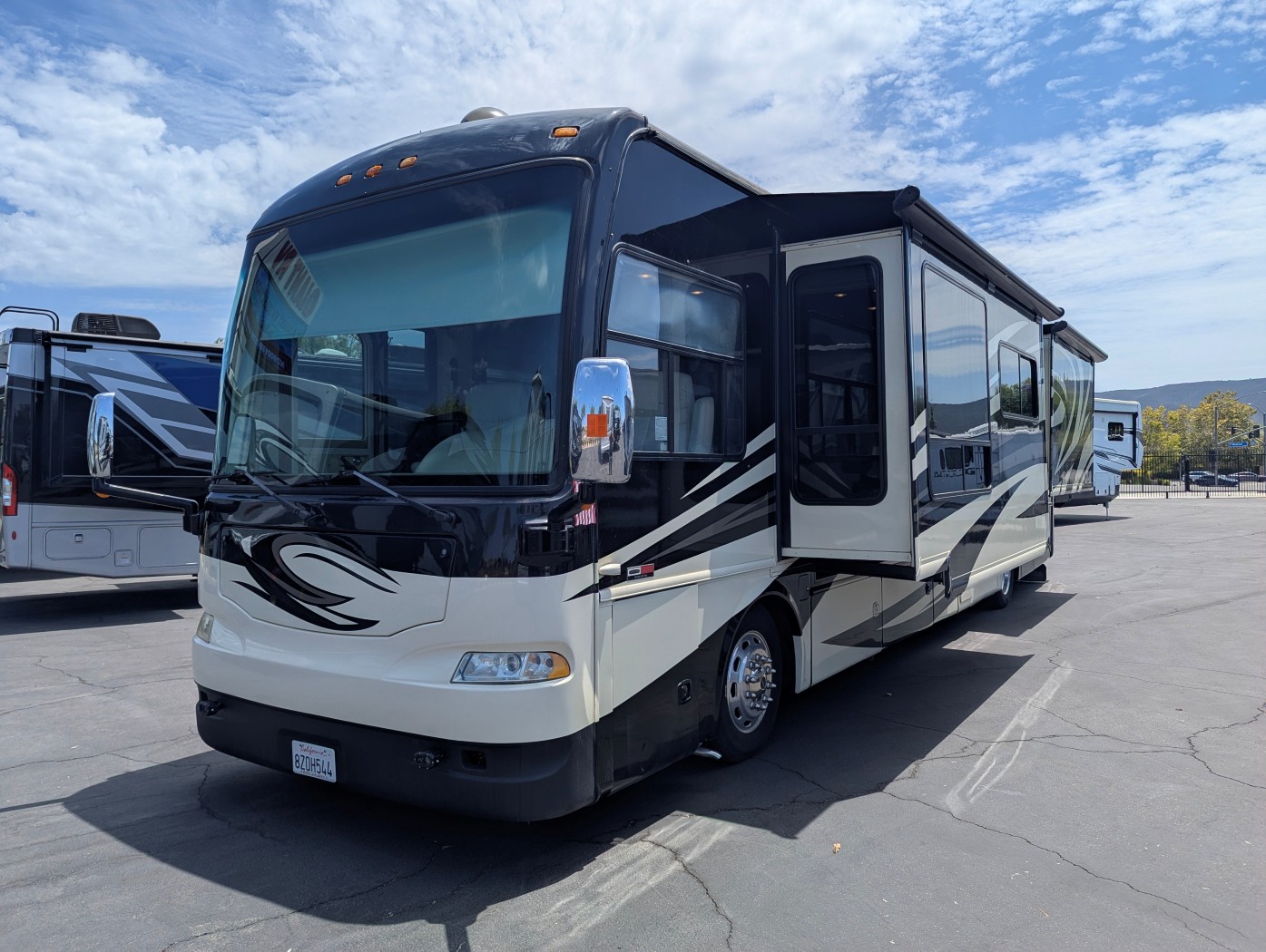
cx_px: 633
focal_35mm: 24
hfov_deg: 71.5
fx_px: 879
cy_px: 476
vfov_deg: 56.9
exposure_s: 1/3333
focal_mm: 6.81
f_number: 1.85
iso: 49
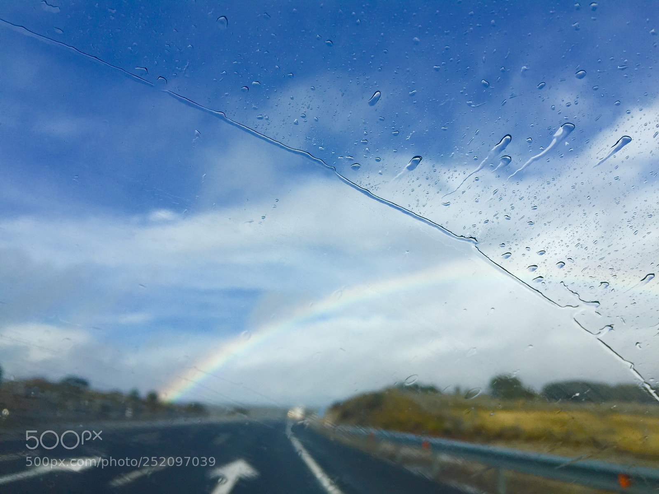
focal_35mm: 29
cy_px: 247
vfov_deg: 48.2
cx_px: 330
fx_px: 552
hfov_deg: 61.7
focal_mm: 4.15
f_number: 2.2
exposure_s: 1/2825
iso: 32
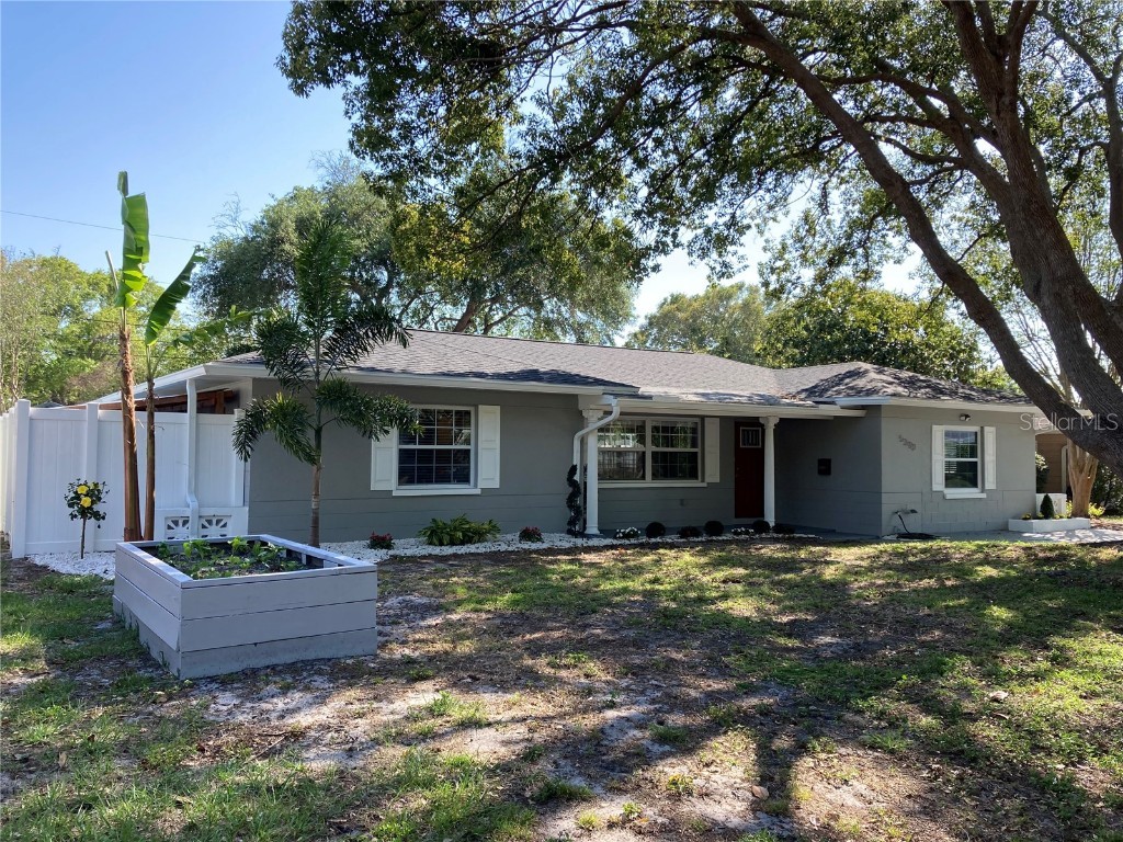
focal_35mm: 28
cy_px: 421
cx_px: 562
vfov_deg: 49.7
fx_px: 908
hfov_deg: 63.4
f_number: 1.8
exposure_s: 1/558
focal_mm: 3.99
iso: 20
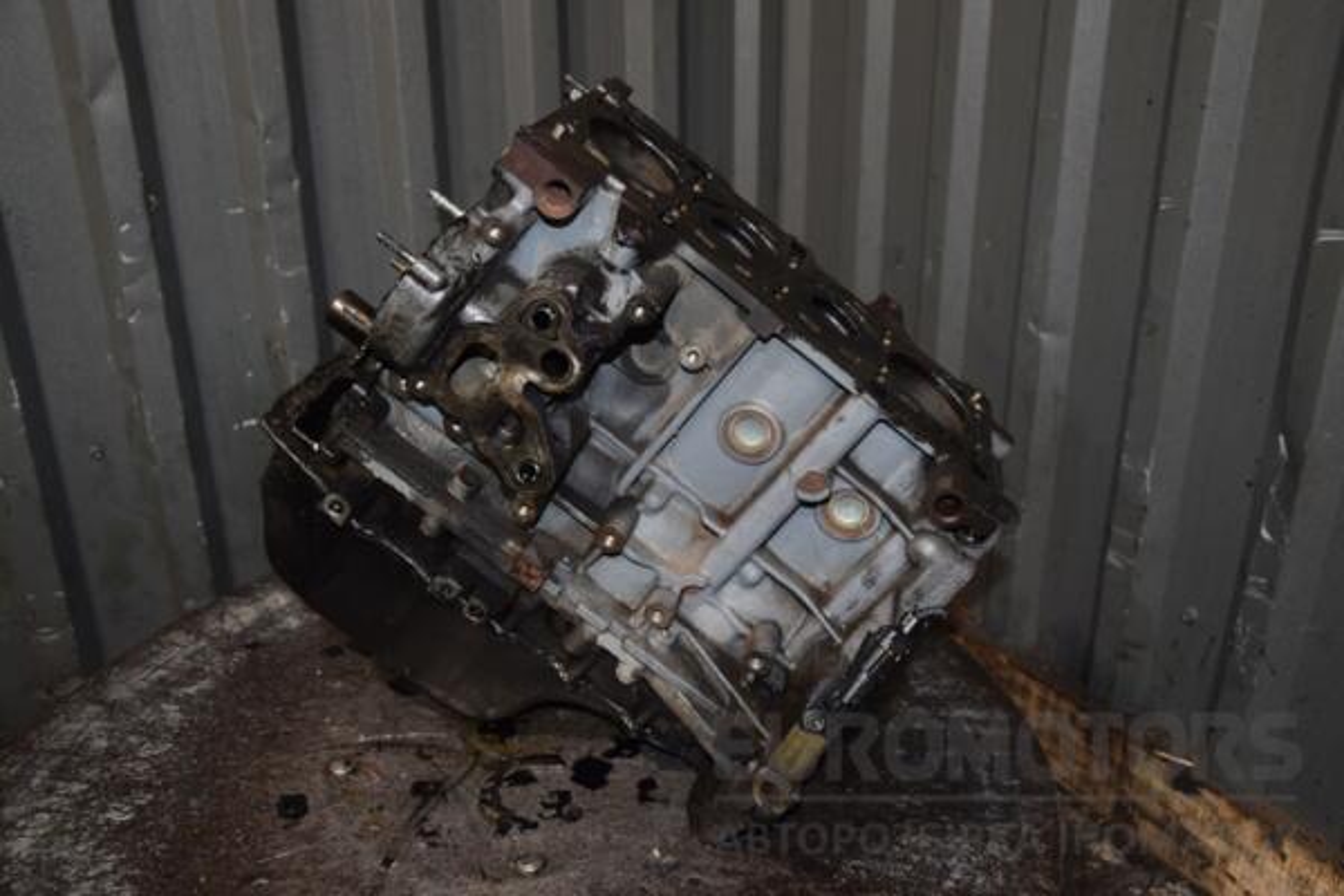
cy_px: 448
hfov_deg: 57.2
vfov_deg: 40.0
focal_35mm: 33
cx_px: 672
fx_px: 1232
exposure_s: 1/60
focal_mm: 22
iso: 800
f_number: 5
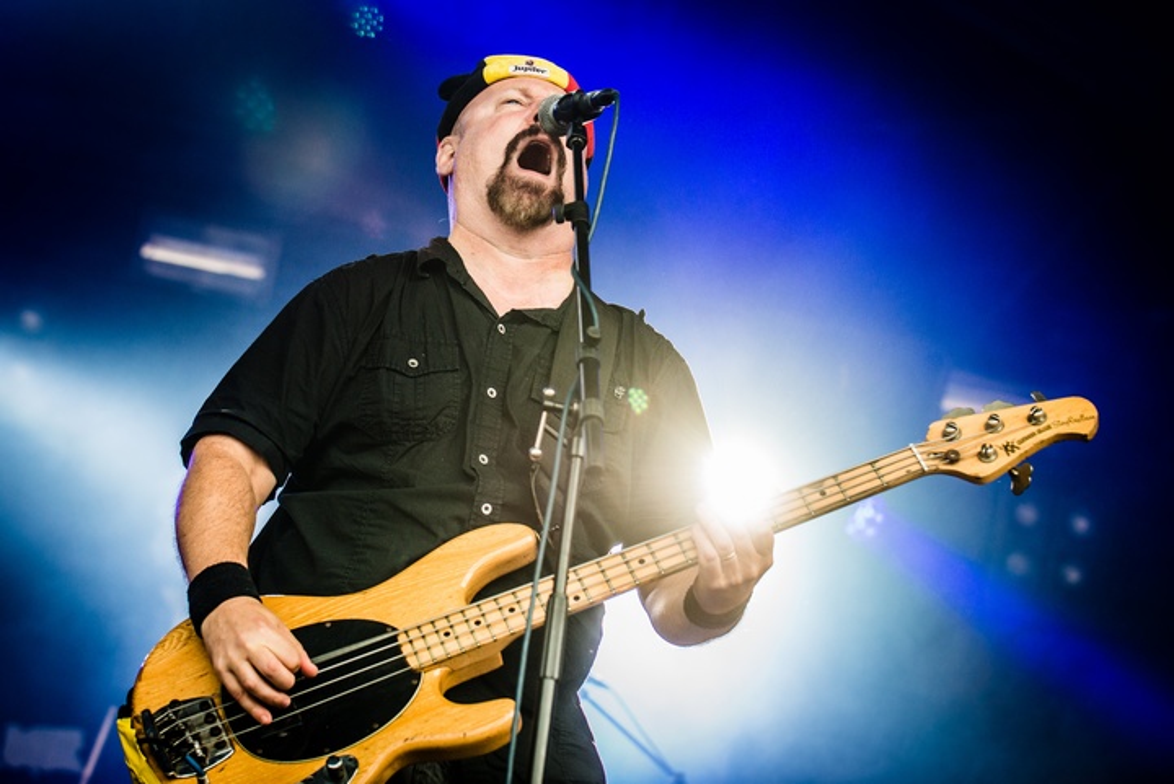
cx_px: 587
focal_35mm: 90
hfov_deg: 22.6
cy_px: 392
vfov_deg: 15.2
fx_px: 2937
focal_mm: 90
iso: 800
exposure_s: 1/250
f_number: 4
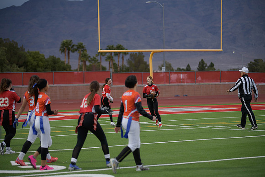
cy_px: 88
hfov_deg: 17.1
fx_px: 883
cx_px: 132
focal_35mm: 120
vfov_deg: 11.4
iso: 220
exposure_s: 1/200
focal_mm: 120
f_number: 2.8
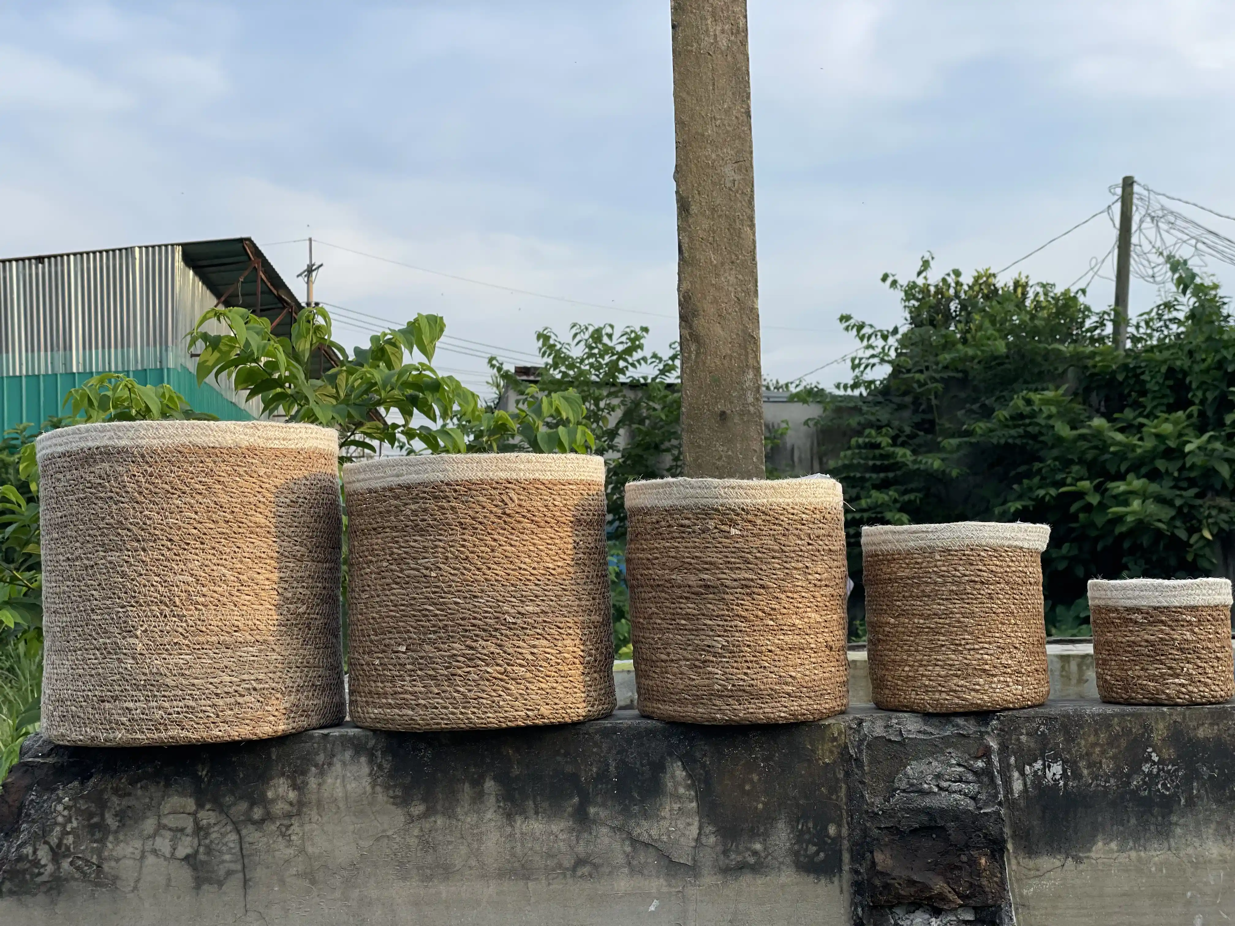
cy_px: 463
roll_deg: +1.9
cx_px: 618
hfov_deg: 36.8
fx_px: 1855
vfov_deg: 28.0
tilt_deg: +4.9
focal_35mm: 52
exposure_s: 1/657
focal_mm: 6
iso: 32
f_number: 2
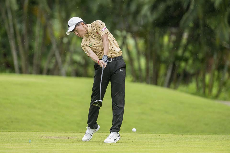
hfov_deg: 5.2
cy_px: 76
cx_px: 115
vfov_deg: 3.4
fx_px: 2555
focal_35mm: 400
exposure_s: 1/4000
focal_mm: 400
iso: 2500
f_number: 3.5
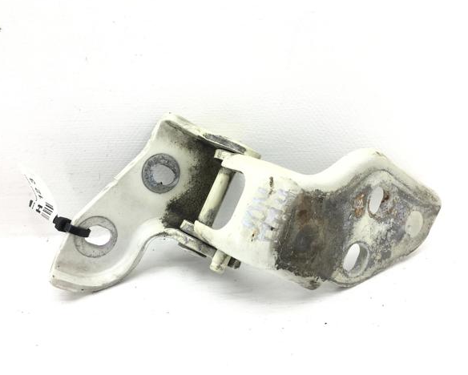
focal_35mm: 31
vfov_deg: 47.2
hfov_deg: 57.1
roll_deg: +3.4
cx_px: 227
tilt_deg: -19.0
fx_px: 430
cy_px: 187
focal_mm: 4.15
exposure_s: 1/100
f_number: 2.2
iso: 25
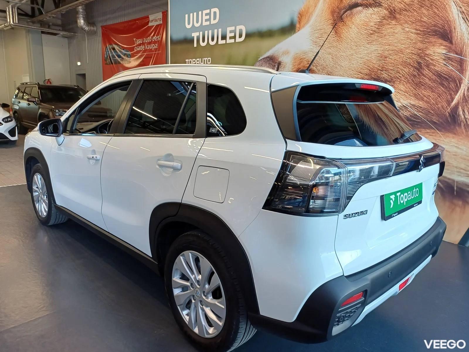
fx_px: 339
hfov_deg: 69.4
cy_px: 176
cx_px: 234
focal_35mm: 25
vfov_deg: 54.9
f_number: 1.8
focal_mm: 4.65
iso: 64
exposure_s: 1/50
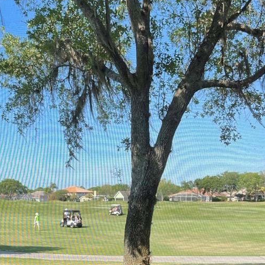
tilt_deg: -7.8
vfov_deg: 29.2
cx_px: 83
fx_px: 476
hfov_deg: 30.8
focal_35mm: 55
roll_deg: +0.8
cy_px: 259
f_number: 1.6
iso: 32
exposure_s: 1/1057
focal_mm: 5.1
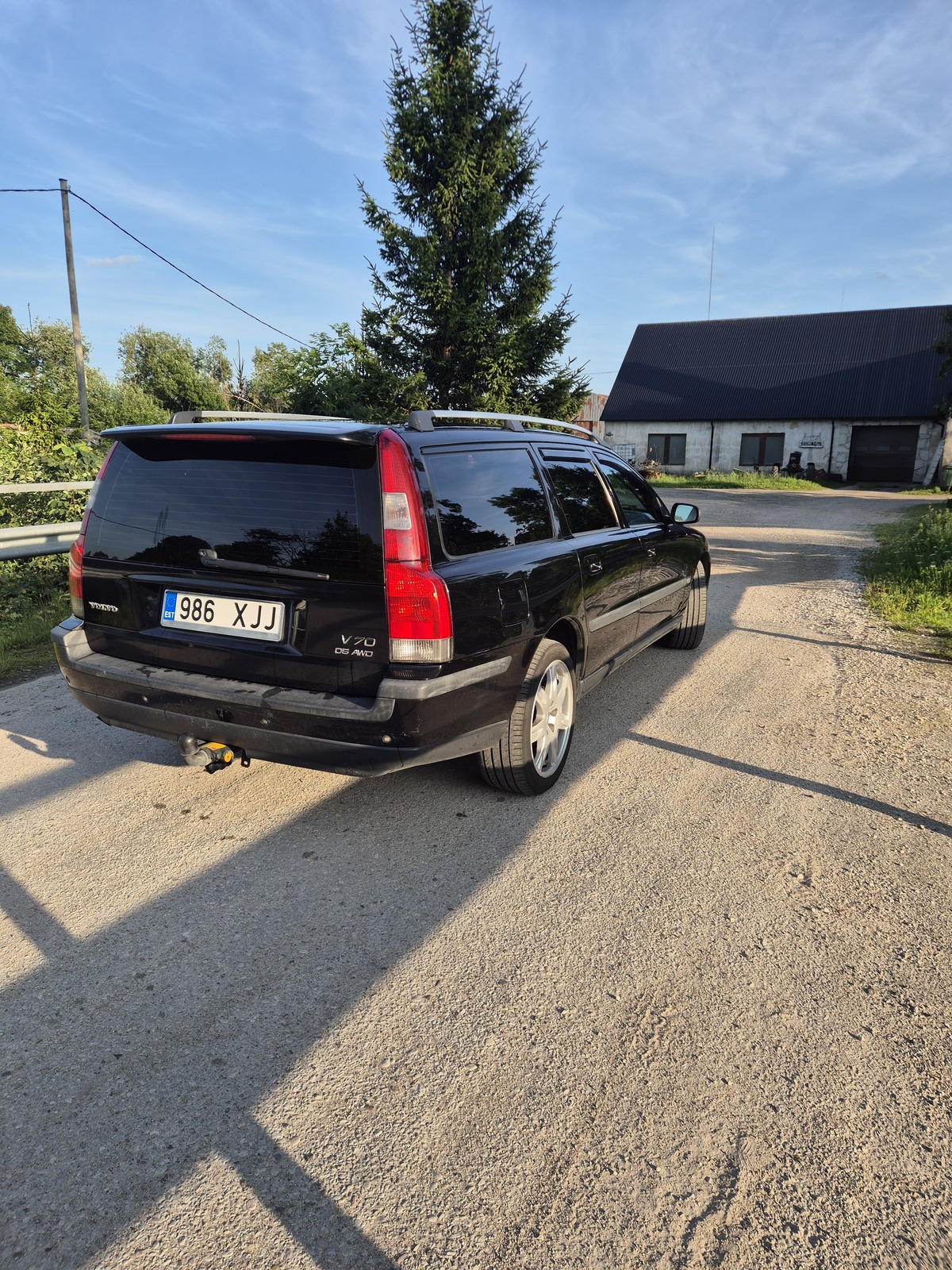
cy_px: 635
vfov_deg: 73.9
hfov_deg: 58.9
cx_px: 476
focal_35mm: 23
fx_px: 843
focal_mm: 5.4
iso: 25
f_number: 1.8
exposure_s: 1/918
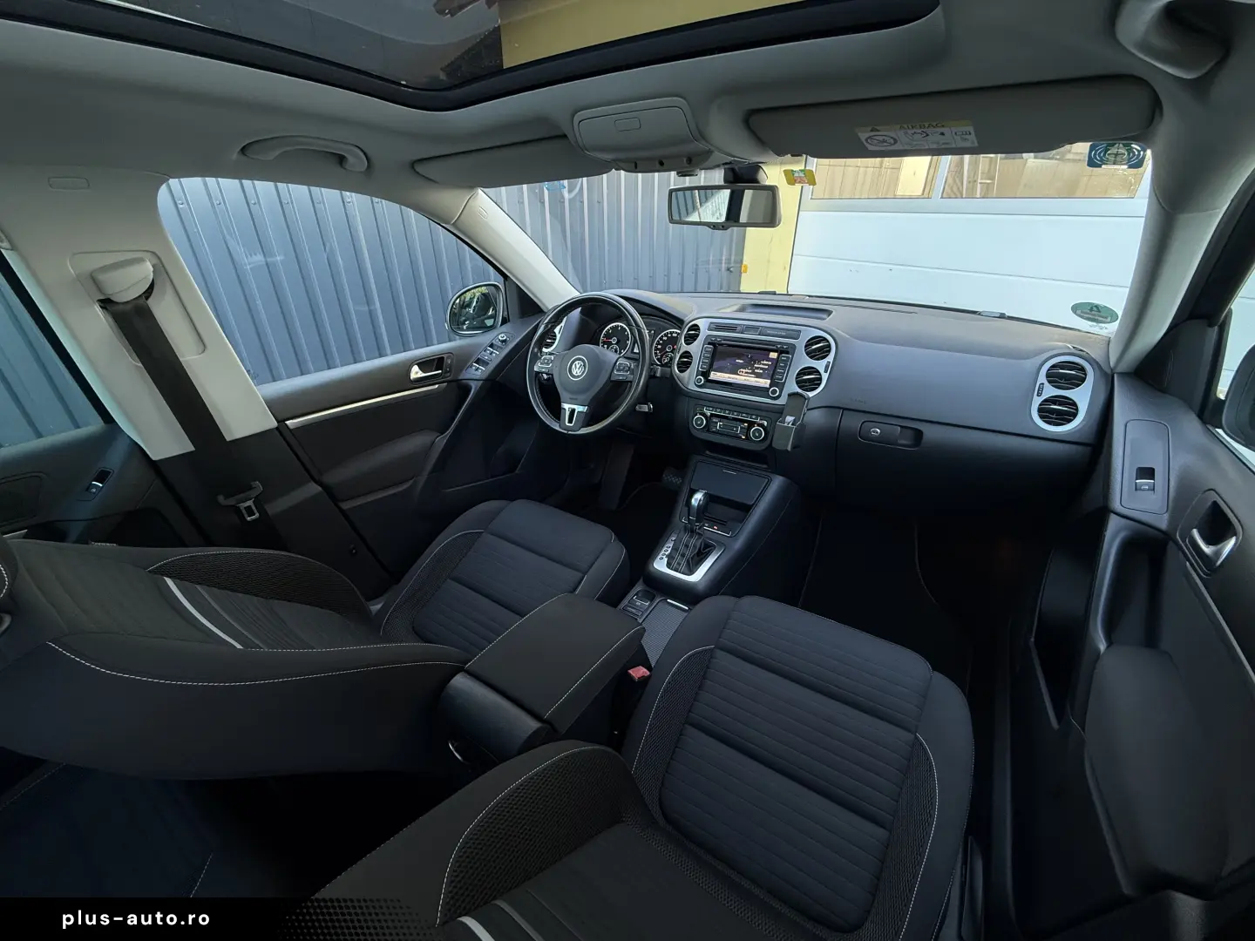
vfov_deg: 85.7
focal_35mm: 14
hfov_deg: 102.1
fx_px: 508
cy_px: 470
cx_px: 628
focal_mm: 2.22
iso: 125
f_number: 2.2
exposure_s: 1/75
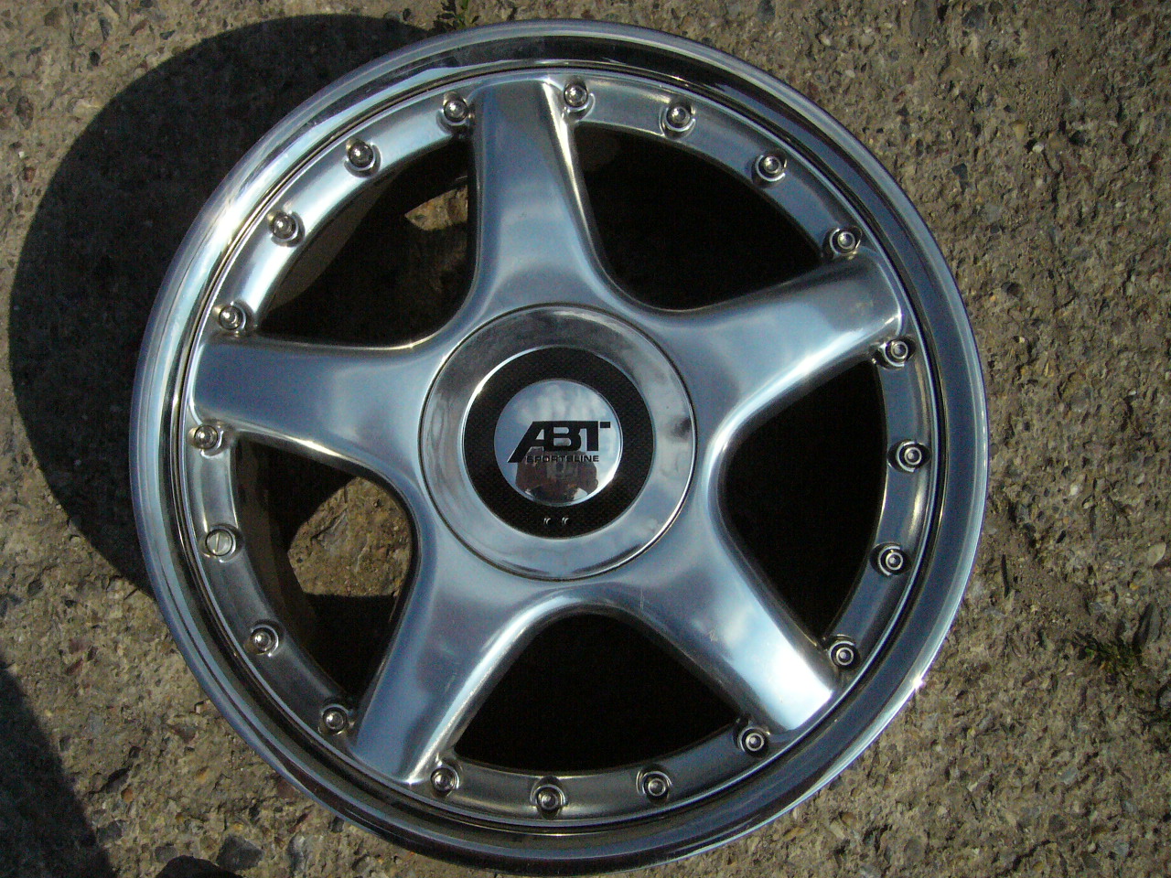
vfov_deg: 40.7
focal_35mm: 35
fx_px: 1184
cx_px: 586
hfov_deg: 52.6
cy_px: 439
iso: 400
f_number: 5.6
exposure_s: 1/2000
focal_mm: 5.8
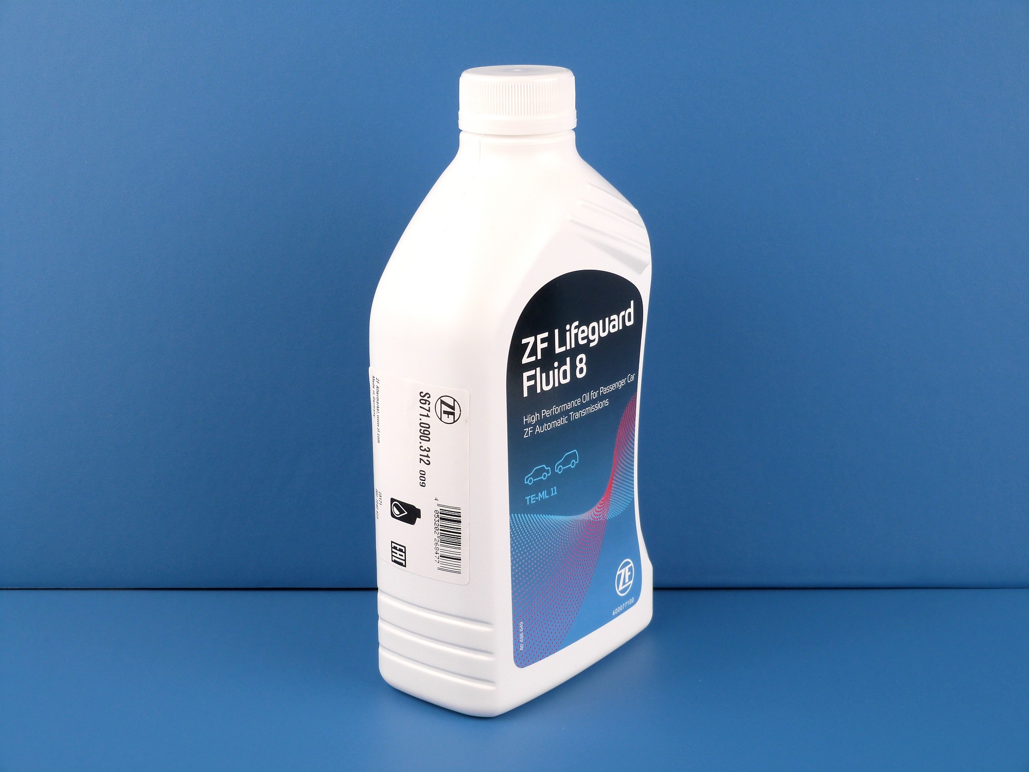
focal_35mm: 57
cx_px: 514
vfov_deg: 25.7
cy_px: 386
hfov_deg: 33.8
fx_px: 1694
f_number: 3.2
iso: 100
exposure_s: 1/60
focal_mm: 10.2
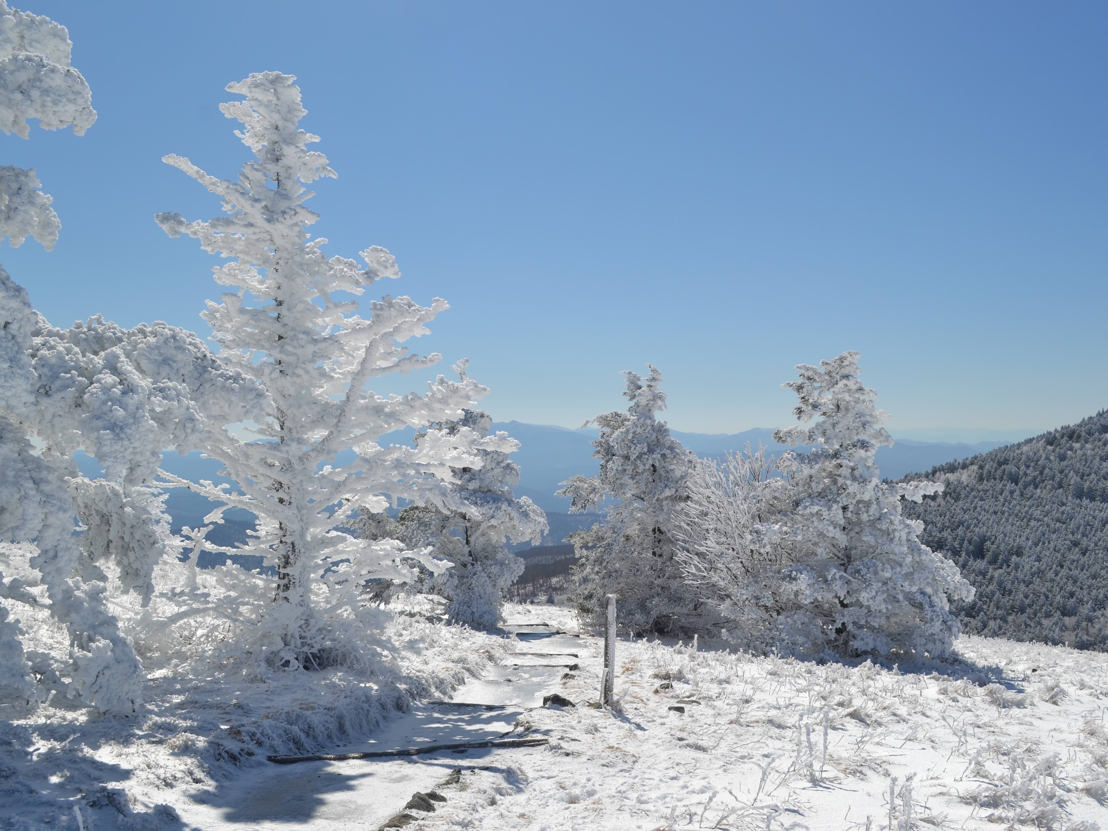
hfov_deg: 51.3
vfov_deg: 39.7
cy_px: 415
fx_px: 1152
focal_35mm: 36
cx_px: 575
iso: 100
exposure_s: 1/500
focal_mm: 22
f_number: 11
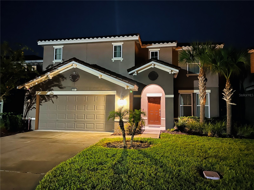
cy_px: 95
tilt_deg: +4.3
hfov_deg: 67.3
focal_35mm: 26
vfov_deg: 53.1
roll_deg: -1.4
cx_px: 127
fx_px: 191
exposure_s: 1/15
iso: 1600
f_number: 1.5
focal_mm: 5.7
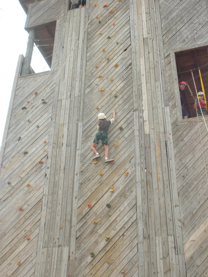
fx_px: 416
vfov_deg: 36.8
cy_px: 138
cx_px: 104
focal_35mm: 52
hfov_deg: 28.0
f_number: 4.4
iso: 88
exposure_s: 1/150
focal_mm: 9.1
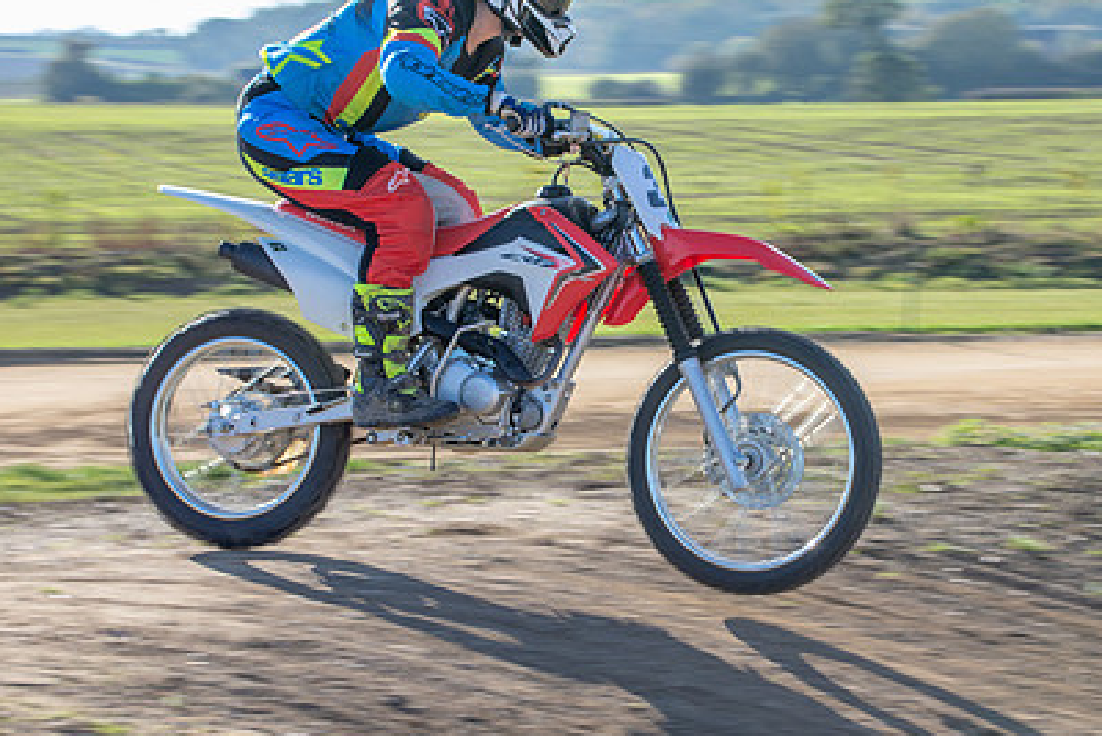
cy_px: 272
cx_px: 634
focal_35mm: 156
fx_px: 4777
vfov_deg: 8.8
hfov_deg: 13.2
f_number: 10
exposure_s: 1/200
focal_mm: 70
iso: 200
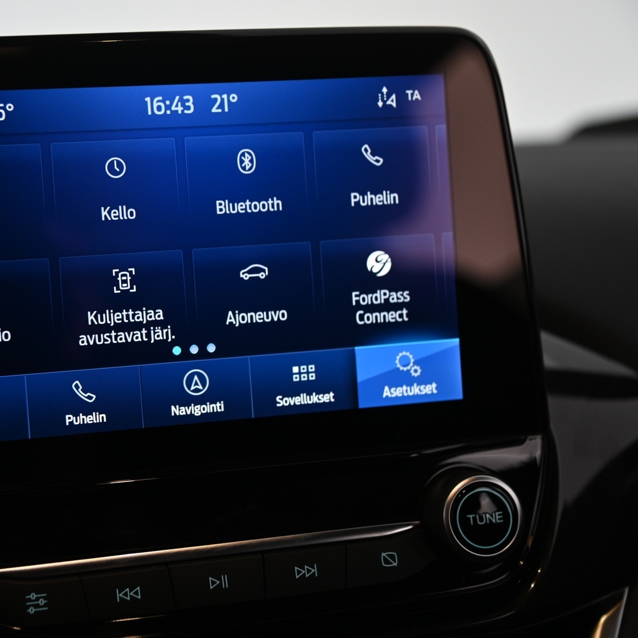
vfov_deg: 26.9
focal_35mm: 64
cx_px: 184
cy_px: 319
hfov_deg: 26.6
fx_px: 1335
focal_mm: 50
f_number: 4
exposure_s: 1/50
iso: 1000
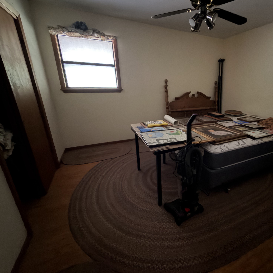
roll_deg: -0.7
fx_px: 152
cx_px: 181
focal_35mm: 17
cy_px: 135
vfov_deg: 84.0
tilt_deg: -18.0
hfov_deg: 81.3
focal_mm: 2.22
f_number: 2.2
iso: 1250
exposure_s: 1/6
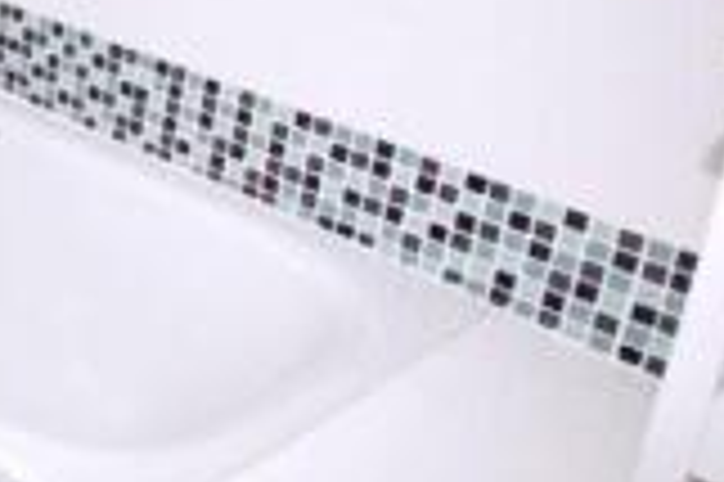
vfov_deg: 20.7
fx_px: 1226
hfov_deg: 25.0
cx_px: -369
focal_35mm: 61
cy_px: -99
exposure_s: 1/125
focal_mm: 10
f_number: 5.6
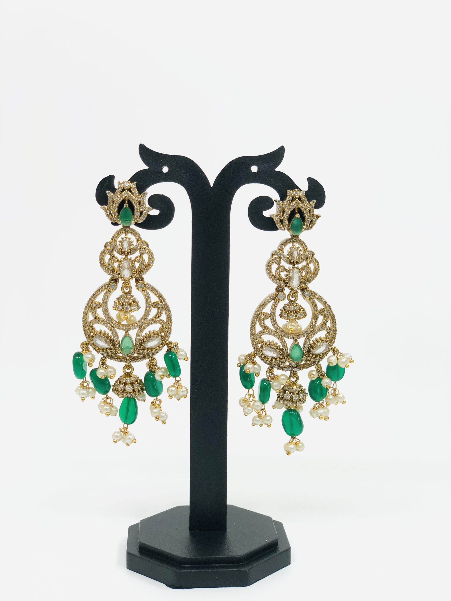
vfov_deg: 36.8
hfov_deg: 28.0
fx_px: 903
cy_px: 300
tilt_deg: -7.3
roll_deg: +0.3
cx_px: 226
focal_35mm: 52
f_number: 2.4
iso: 16
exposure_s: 1/100
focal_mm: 6
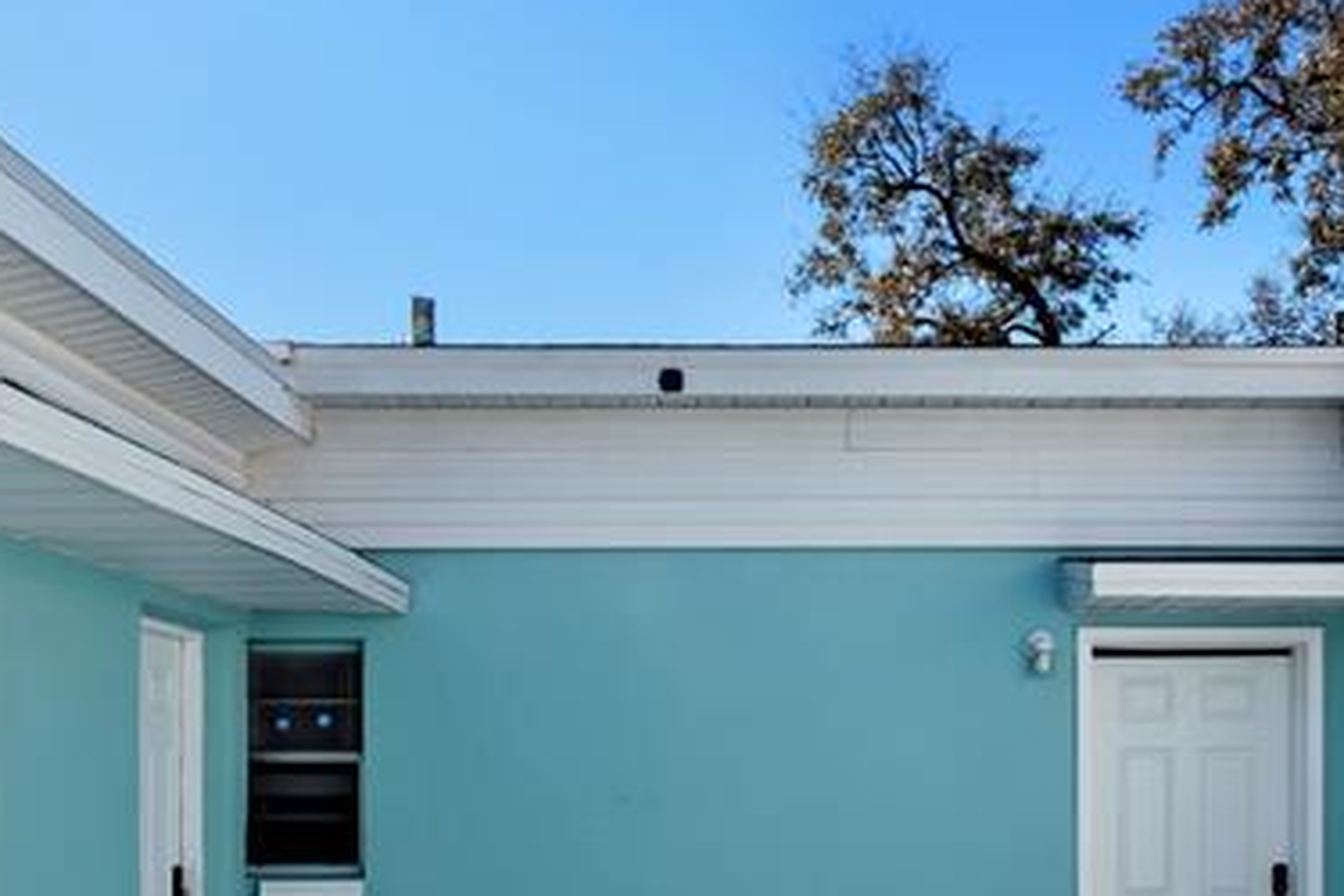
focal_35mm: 41
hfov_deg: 46.7
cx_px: 896
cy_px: 803
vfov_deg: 31.2
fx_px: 1531
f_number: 7.1
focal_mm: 10
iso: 100
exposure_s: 1/250
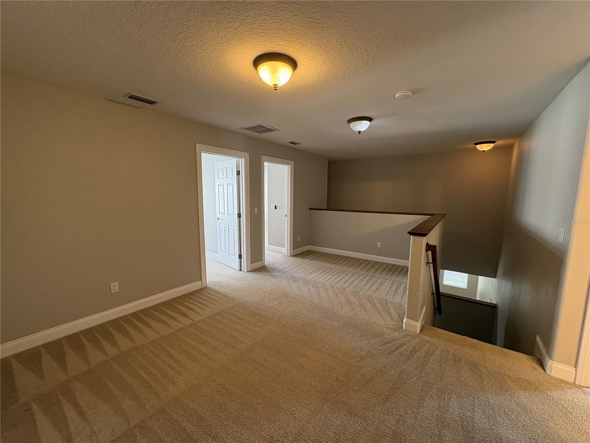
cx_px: 295
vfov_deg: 85.7
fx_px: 239
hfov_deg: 102.1
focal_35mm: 14
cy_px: 222
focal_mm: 2.22
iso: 160
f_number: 2.2
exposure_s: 1/60
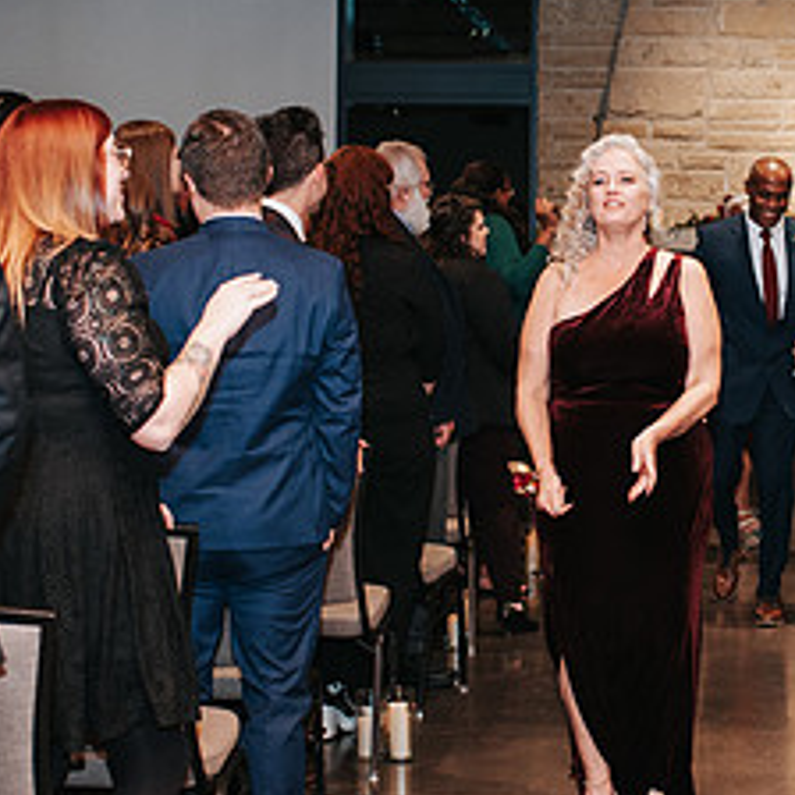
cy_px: 353
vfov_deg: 18.5
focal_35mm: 94
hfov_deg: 18.4
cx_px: 603
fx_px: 2442
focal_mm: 35
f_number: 2.8
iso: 1000
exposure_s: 1/200
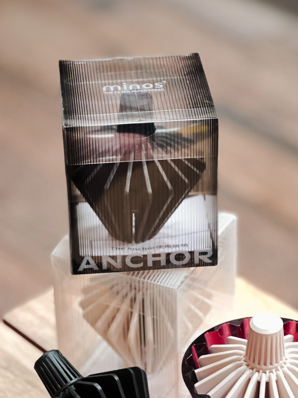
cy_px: 282
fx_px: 1331
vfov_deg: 16.9
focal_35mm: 116
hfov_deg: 12.8
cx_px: 151
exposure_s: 1/14
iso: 640
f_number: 2.8
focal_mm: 9
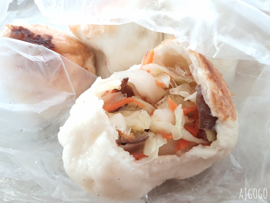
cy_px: 102
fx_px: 203
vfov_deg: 53.1
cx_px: 135
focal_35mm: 26
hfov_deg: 67.3
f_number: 1.7
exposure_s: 1/120
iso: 250
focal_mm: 4.32
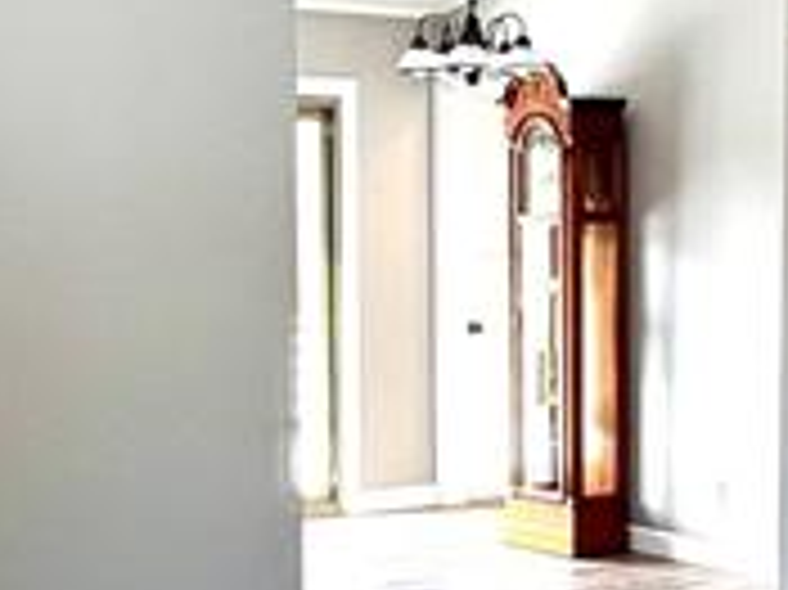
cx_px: 495
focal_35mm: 82
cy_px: 410
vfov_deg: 17.9
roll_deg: +0.5
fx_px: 1865
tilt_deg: -6.5
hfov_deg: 23.8
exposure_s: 1/99
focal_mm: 2.22
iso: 125
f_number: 2.2
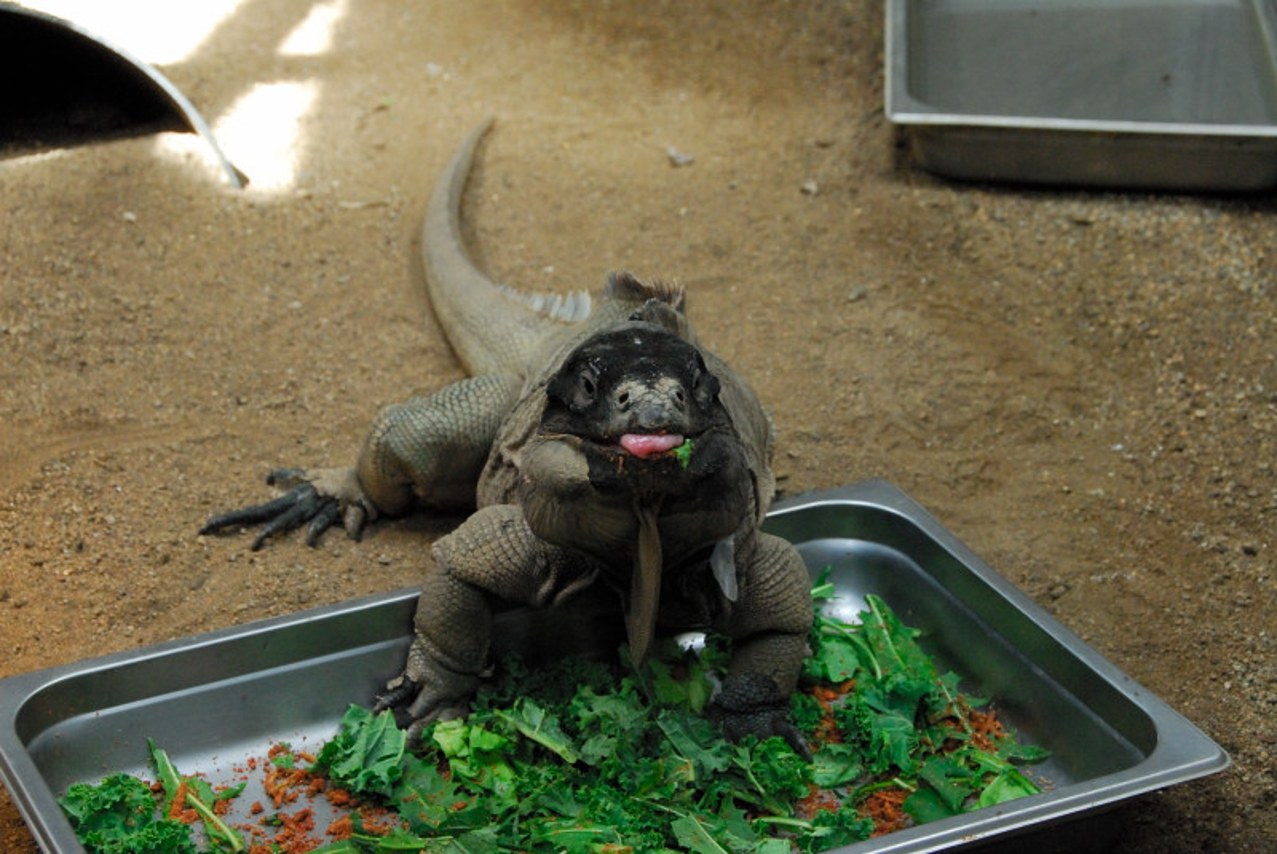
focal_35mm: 82
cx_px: 638
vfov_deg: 16.6
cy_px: 427
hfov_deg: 24.6
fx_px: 2929
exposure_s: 1/80
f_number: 8
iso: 1600
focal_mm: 55
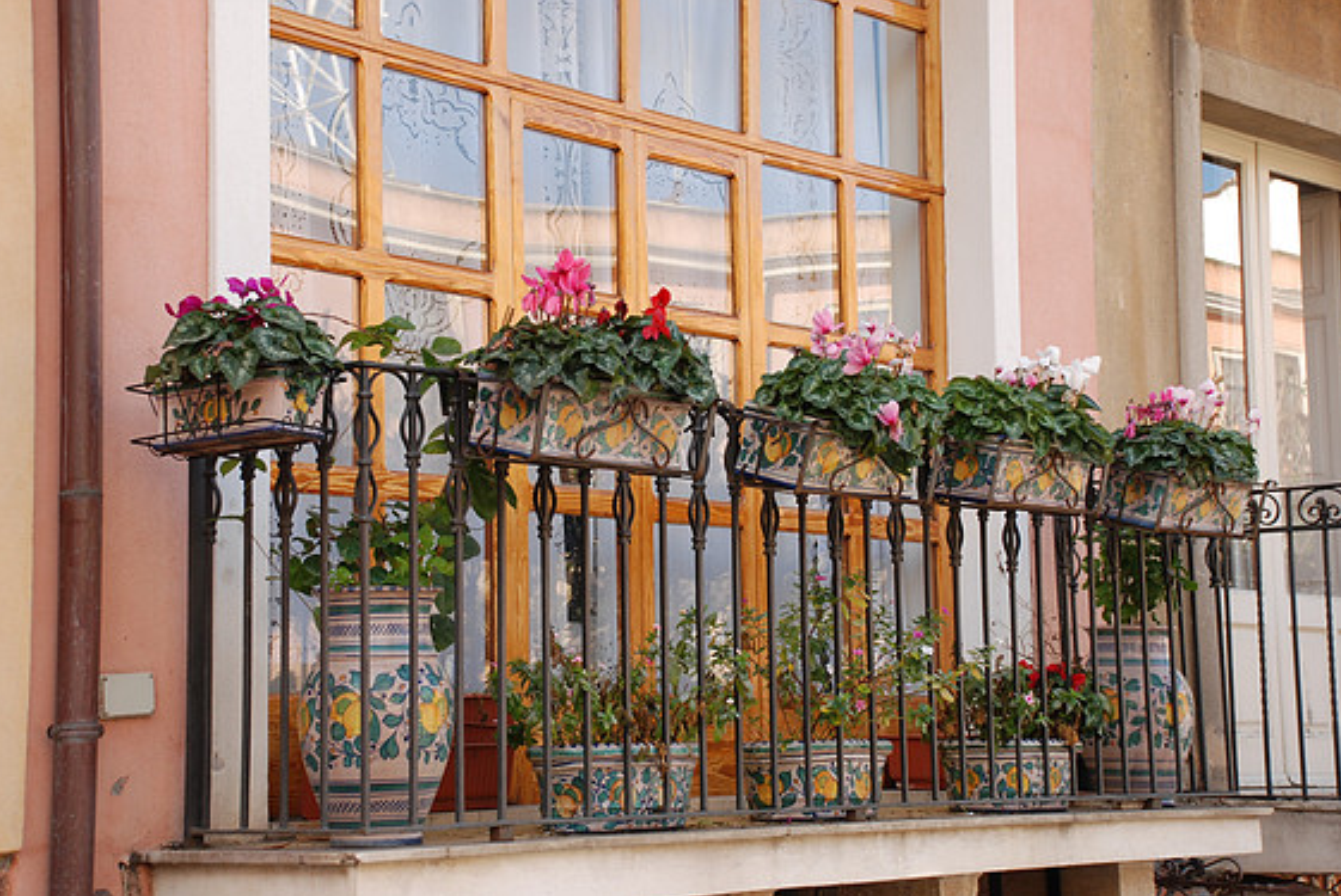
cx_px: 655
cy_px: 437
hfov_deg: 32.4
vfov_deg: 21.9
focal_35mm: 62
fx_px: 2311
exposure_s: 1/100
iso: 160
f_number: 5
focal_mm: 40
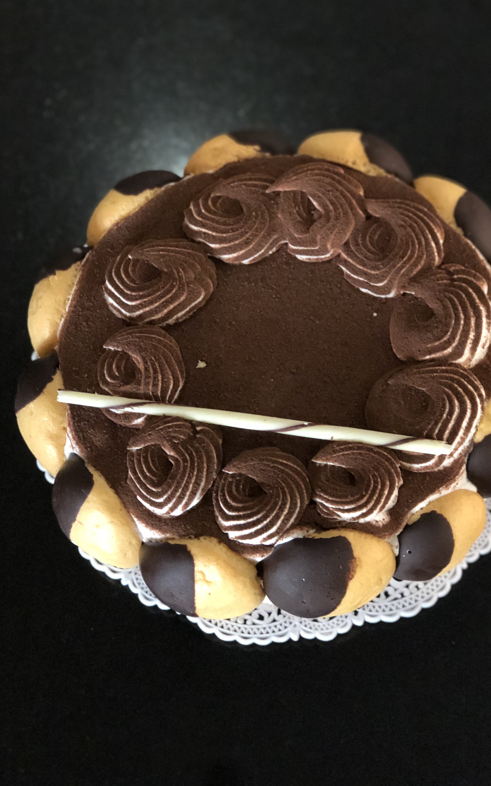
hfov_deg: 21.3
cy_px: 391
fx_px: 1306
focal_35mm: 61
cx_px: 288
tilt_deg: -71.1
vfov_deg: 33.5
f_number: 2.8
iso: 500
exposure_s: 1/30
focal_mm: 6.6
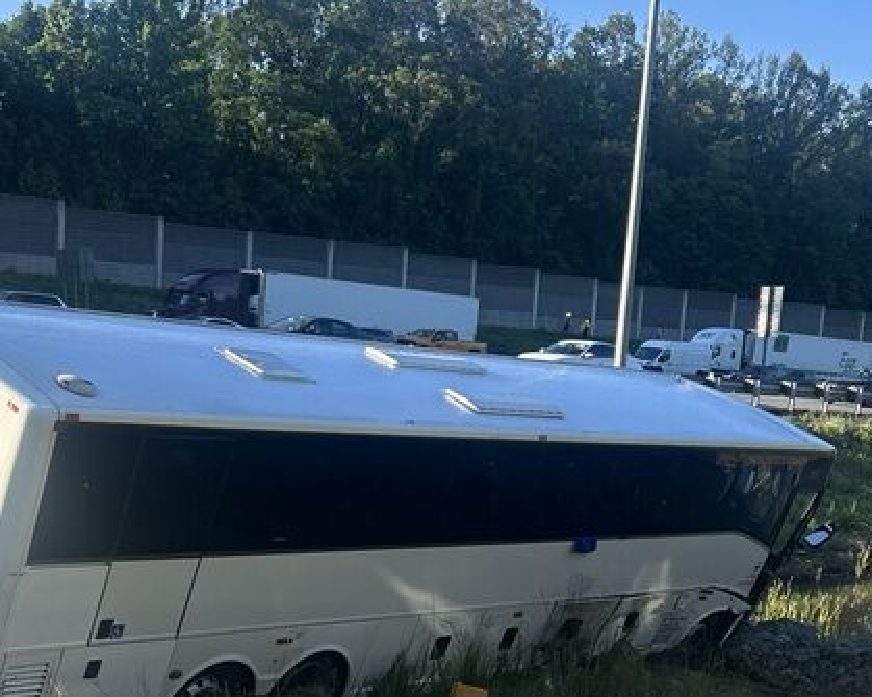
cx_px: 354
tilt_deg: -10.6
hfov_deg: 30.9
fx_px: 1574
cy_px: 626
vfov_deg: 24.3
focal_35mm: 61
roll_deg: -4.1
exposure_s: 1/1252
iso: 50
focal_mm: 5.7
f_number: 1.5
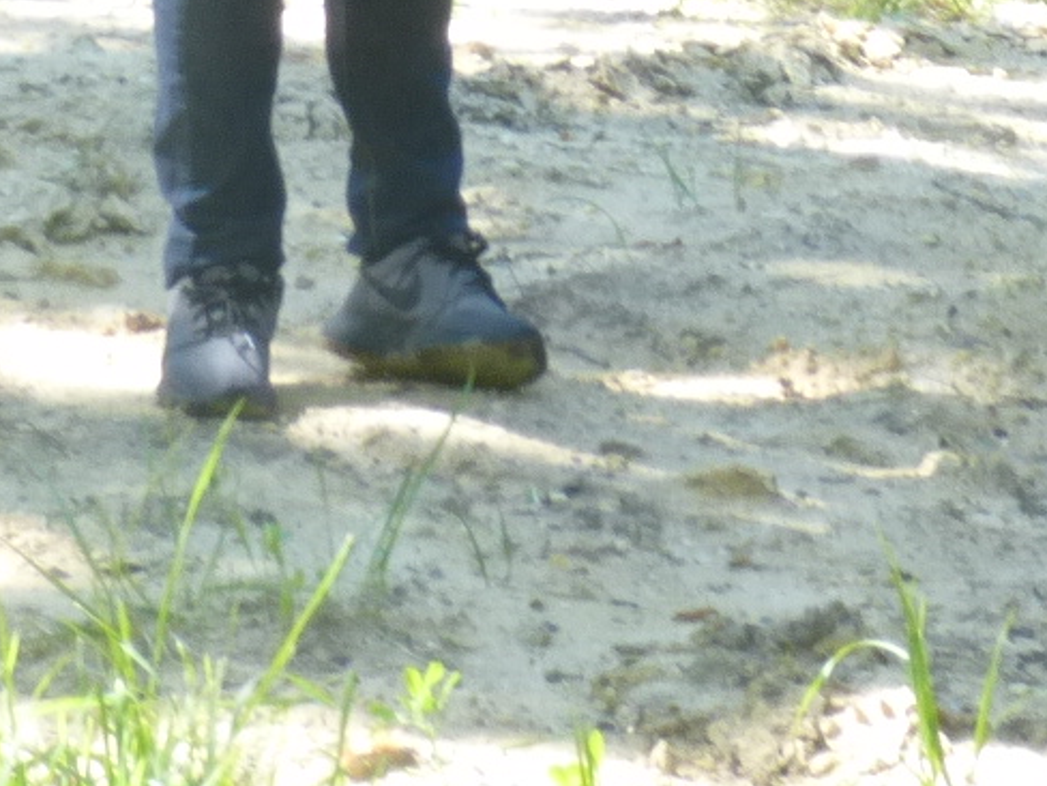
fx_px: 7622
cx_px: 820
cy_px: -717
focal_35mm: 252
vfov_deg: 5.8
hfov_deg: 7.8
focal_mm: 10.7
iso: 125
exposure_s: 1/60
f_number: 4.3
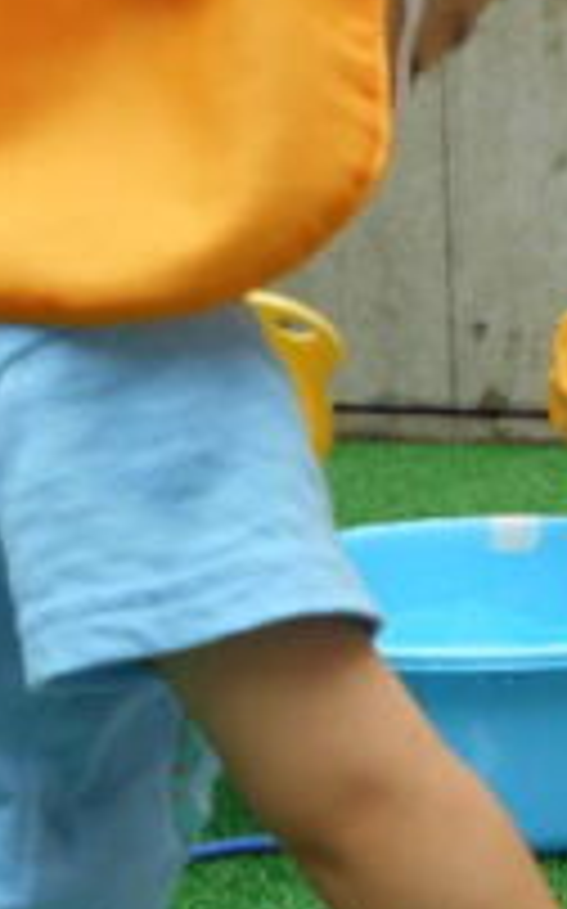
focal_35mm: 82
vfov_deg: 24.5
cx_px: 1035
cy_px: 832
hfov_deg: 14.0
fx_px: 2030
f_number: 3.2
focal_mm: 4.6
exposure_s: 1/250
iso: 100
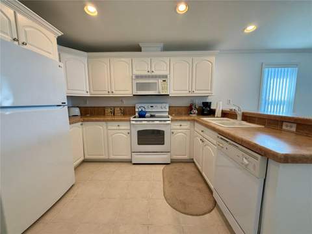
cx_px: 156
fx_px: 126
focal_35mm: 14
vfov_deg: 85.7
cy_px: 117
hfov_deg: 102.1
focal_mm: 2.22
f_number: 2.2
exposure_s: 1/120
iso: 250
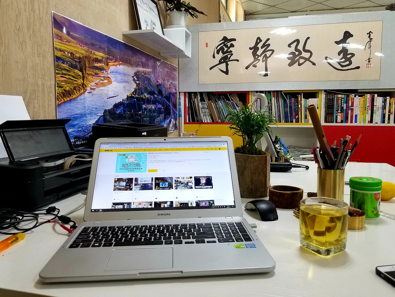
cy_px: 148
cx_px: 198
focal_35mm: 26
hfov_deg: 67.3
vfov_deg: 53.1
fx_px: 297
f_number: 1.7
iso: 125
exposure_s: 1/50
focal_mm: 4.25
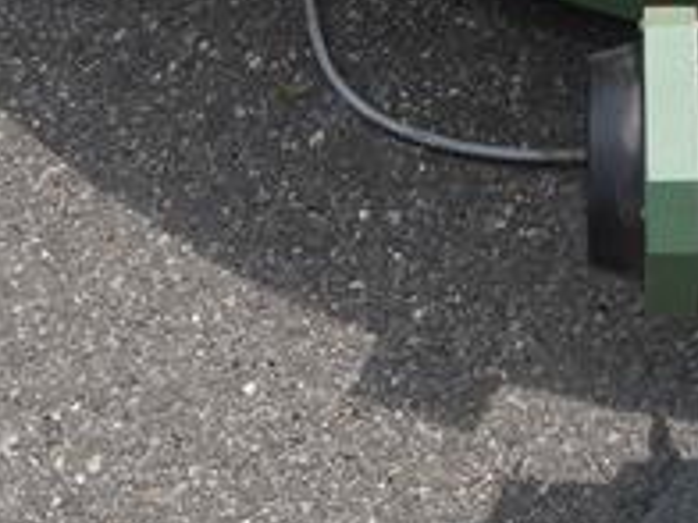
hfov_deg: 19.7
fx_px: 1976
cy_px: -313
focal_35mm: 98
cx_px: 616
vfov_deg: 13.9
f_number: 6.3
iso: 100
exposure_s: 1/400
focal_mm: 15
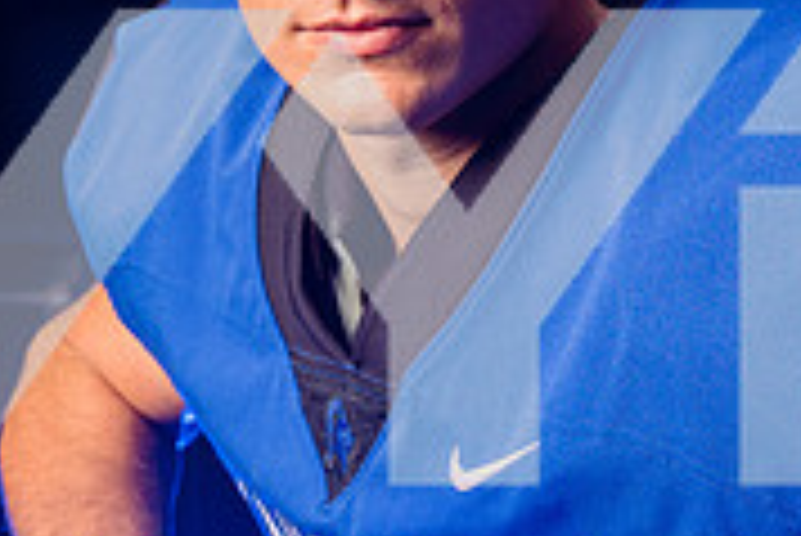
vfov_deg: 12.4
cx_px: 652
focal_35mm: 111
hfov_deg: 18.2
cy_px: 250
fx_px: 2472
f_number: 4.5
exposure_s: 1/250
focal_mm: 34
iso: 320
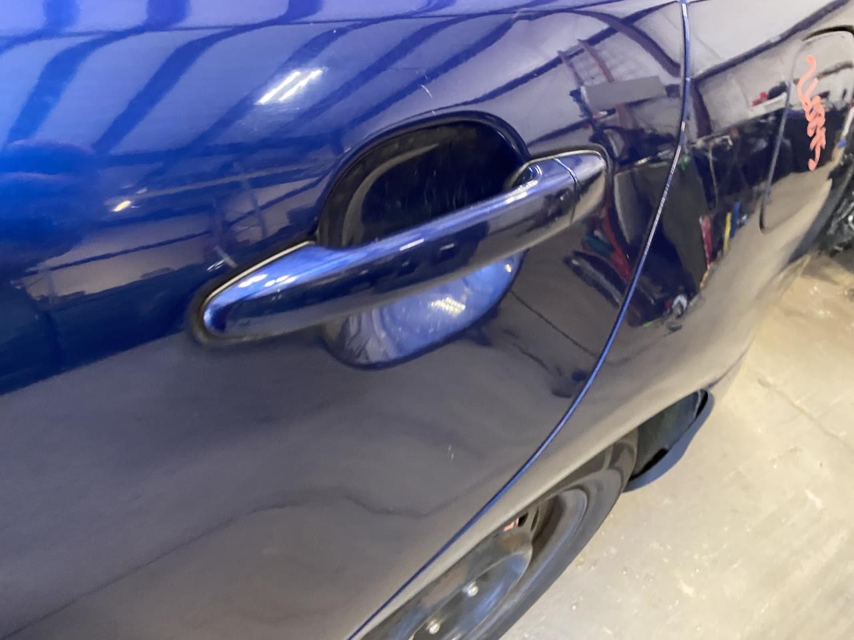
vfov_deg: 53.1
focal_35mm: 26
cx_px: 427
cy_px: 320
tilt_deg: -51.4
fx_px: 641
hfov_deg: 67.3
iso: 400
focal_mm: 4.25
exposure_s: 1/40
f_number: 1.8
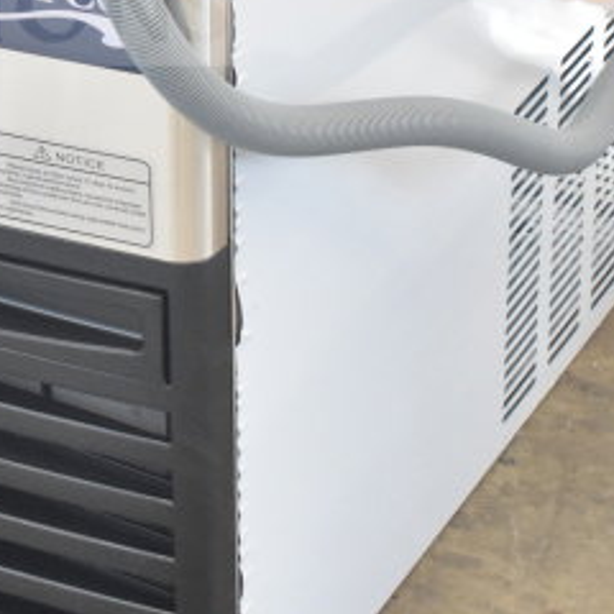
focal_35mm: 136
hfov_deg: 12.6
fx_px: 2729
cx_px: -36
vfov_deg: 12.5
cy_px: -137
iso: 1600
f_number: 4.2
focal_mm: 28
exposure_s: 1/50
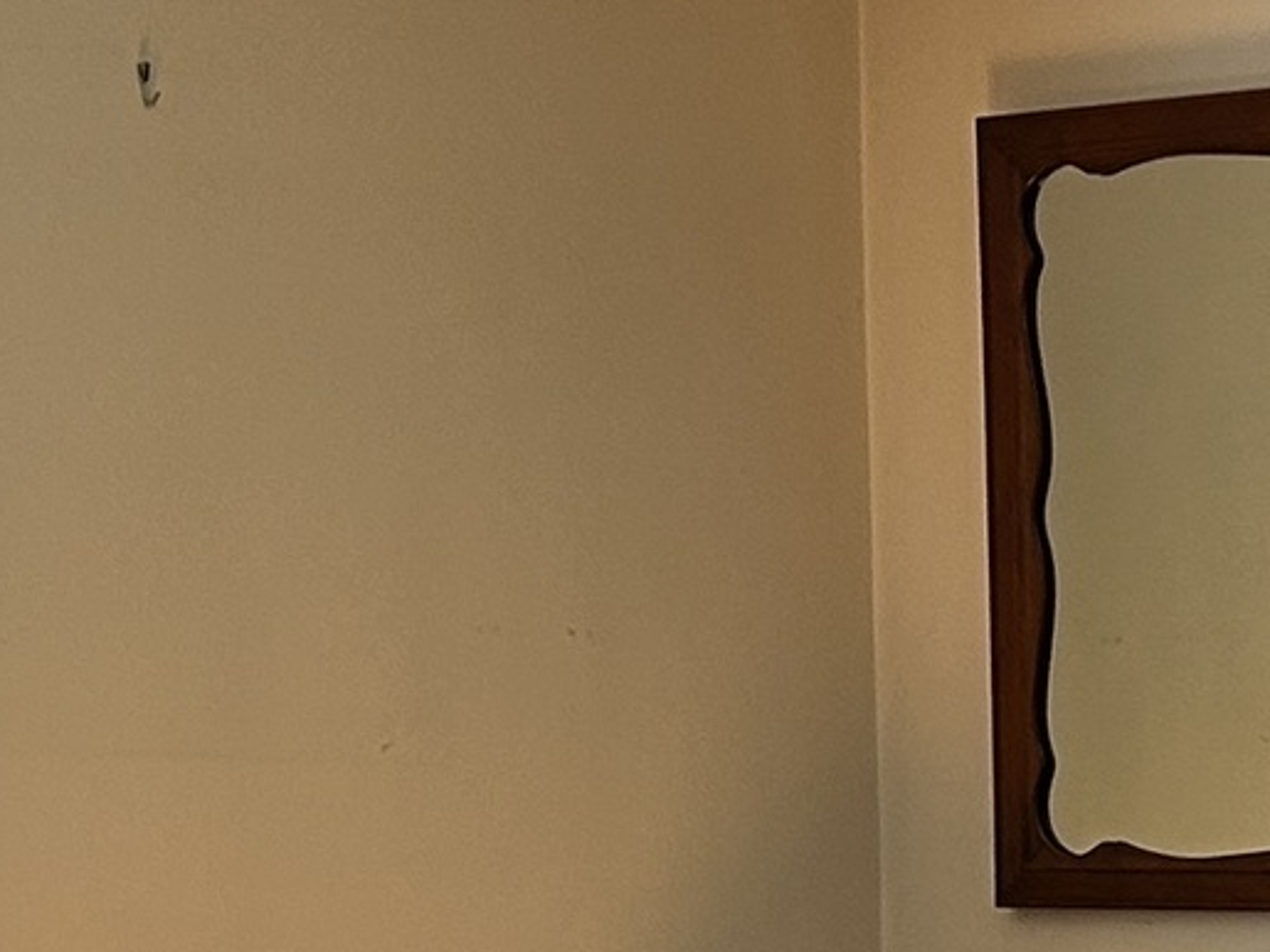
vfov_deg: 9.4
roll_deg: +1.1
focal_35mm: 155
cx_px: 1448
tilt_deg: -3.8
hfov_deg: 12.5
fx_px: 5685
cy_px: 1186
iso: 80
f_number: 1.5
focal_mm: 5.7
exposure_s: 1/60
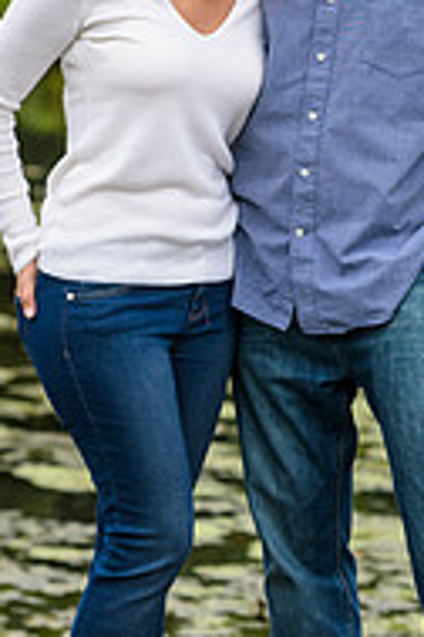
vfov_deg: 6.9
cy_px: 182
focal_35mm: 298
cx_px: 276
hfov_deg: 4.6
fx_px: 5264
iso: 400
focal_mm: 125
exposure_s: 1/400
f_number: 4
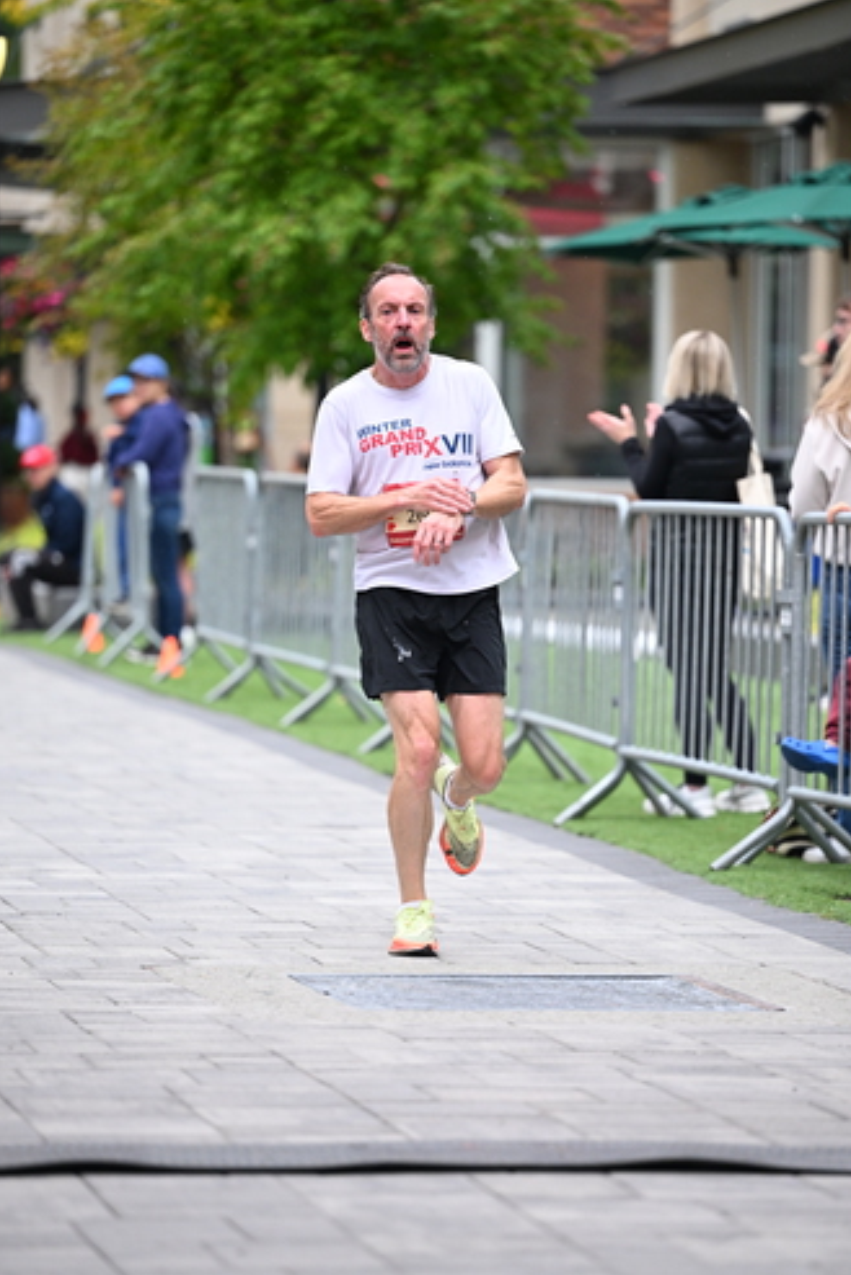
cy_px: 675
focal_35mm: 173
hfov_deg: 7.9
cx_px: 449
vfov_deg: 11.9
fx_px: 6130
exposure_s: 1/1250
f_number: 2.8
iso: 1250
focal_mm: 155
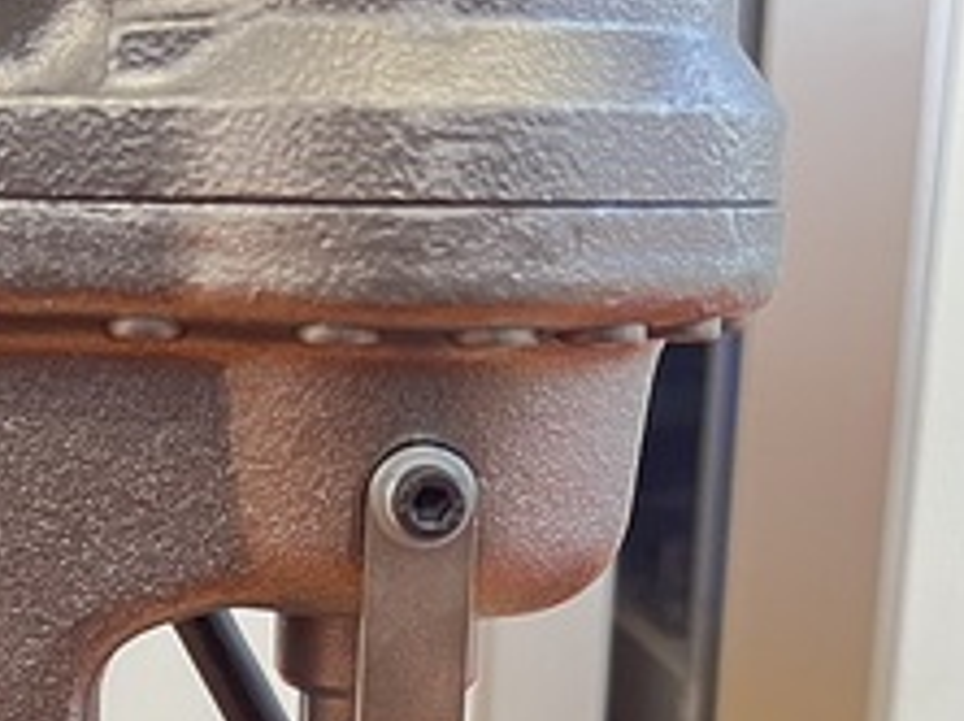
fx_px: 2086
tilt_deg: -17.7
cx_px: 148
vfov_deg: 18.9
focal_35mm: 75
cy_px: 773
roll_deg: +0.8
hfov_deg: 25.4
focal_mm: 5.7
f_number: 1.5
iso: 500
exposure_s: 1/60
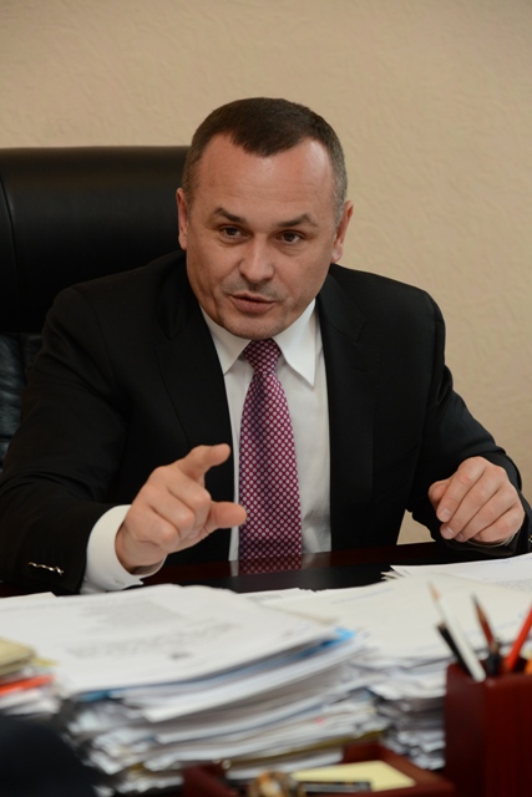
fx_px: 2658
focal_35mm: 120
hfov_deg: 11.4
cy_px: 398
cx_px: 266
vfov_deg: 17.1
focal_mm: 120
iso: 1600
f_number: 5
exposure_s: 1/125
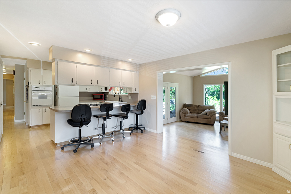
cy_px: 97
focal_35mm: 16
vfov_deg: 73.8
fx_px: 129
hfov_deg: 96.7
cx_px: 146
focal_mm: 16
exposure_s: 1/3
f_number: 9
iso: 1000
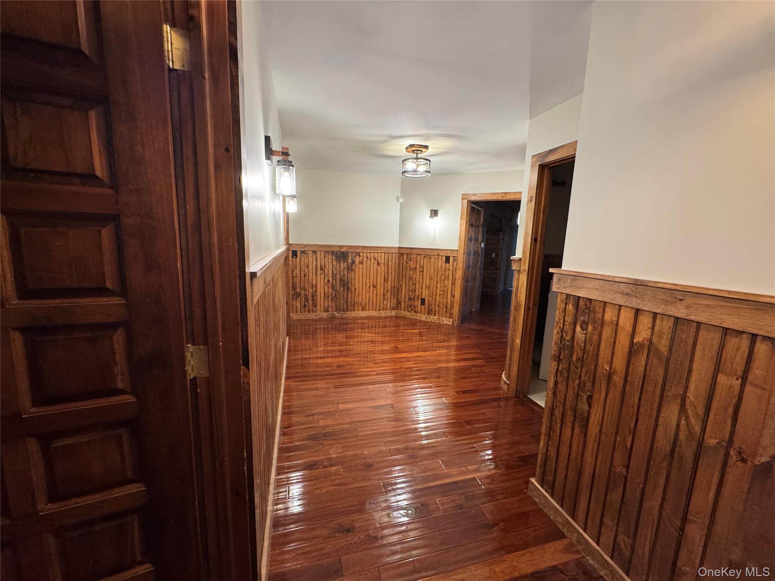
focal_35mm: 14
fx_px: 313
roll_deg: -2.4
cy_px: 290
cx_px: 388
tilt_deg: -8.6
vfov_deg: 85.7
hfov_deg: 102.1
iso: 320
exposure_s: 1/60
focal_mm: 2.22
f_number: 2.2
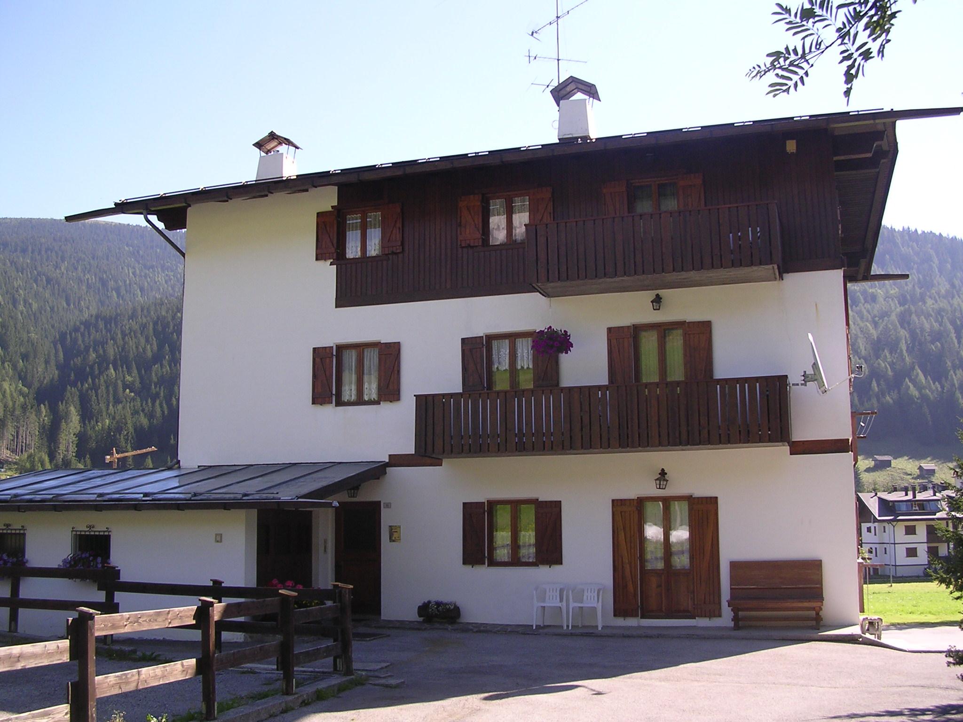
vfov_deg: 37.7
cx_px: 482
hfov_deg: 49.0
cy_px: 361
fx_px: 1057
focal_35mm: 38
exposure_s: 1/317
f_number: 2.8
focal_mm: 5.8
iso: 100
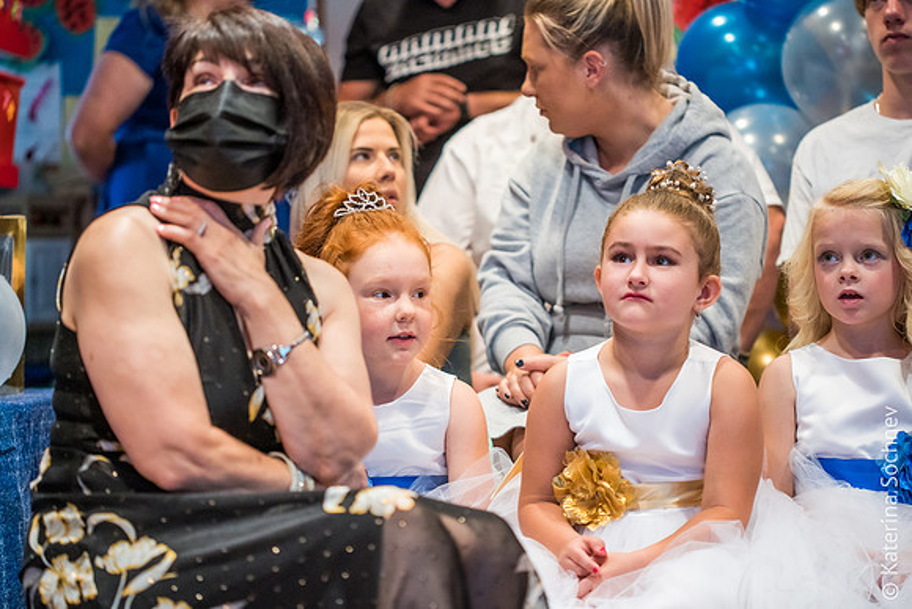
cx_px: 456
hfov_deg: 20.4
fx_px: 2534
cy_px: 304
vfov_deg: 13.7
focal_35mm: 100
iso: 1600
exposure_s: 1/125
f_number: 2.8
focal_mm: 100
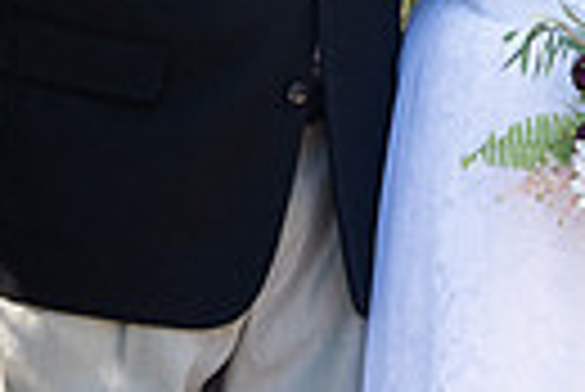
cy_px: -277
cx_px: 423
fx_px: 2749
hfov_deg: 12.1
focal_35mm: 169
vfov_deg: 7.9
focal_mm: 38
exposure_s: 1/400
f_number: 4.5
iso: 640
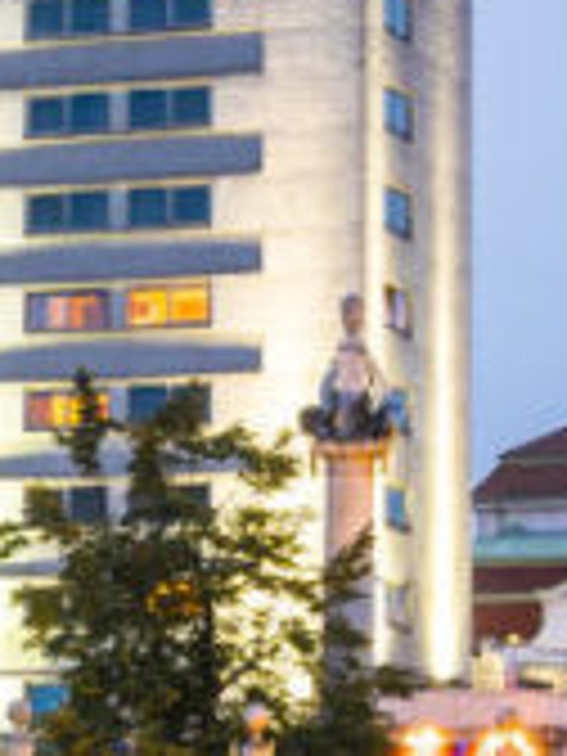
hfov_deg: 6.1
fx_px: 5132
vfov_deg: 8.4
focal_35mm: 235
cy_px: 284
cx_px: -806
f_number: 9
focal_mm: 40
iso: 125
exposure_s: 1.6
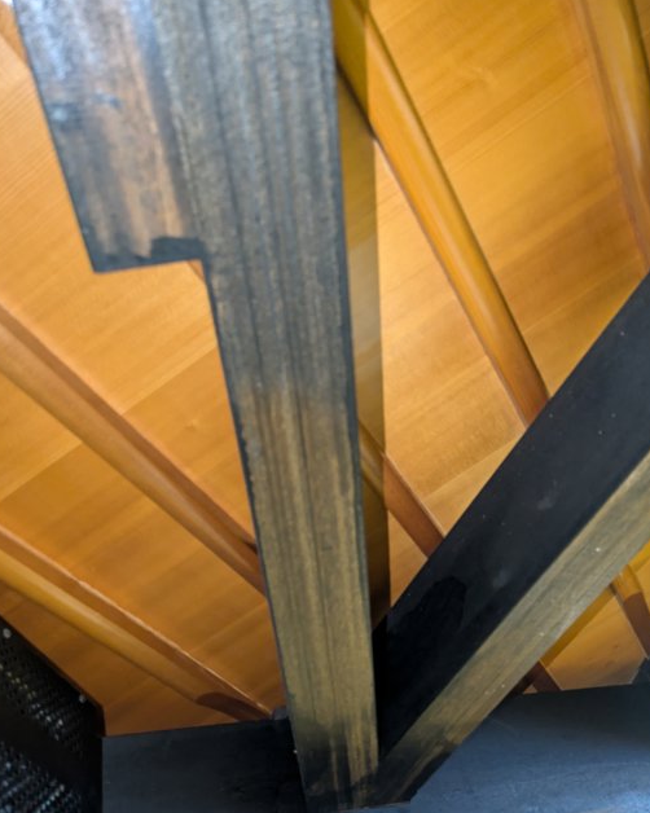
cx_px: 336
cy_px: 409
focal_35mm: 28
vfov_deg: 62.2
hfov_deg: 51.5
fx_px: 674
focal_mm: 5.43
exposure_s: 1/24
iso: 813
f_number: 1.89
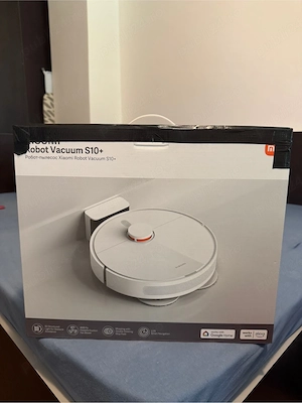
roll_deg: -1.1
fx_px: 279
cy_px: 202
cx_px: 151
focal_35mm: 24
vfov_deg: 71.6
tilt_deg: -10.6
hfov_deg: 56.8
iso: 500
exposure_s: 1/50
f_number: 1.78
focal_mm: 6.76
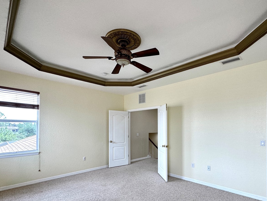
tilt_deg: -0.2
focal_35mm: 19
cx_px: 146
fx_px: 147
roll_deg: -0.3
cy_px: 128
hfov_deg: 84.4
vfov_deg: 67.5
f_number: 2.2
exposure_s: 1/120
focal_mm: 2.22
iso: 125
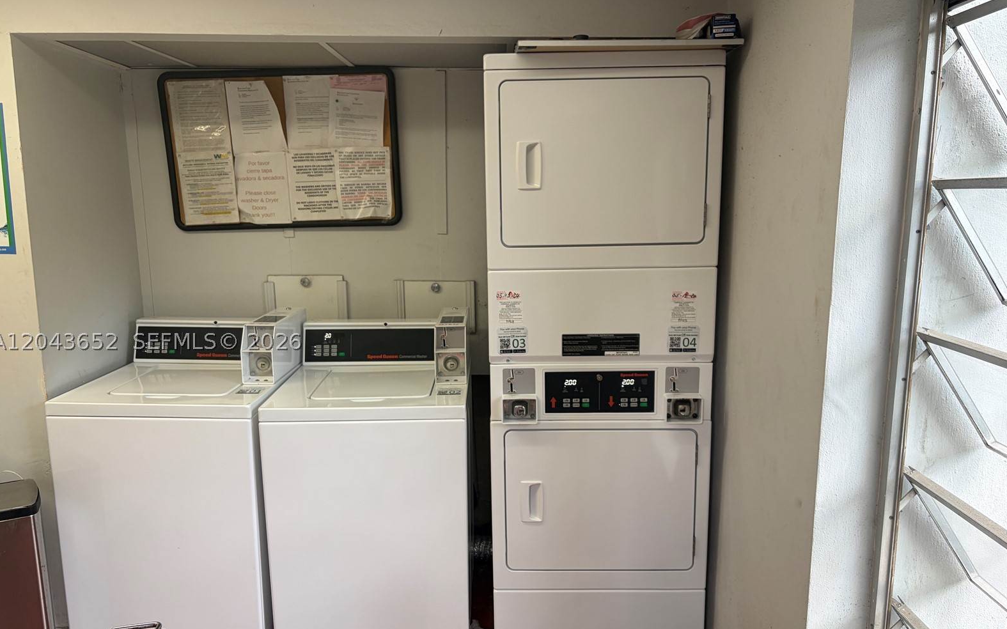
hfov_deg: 66.5
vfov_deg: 44.5
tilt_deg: -10.3
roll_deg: -0.6
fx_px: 768
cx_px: 497
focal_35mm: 28
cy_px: 341
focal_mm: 5.96
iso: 64
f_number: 1.6
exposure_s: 1/120
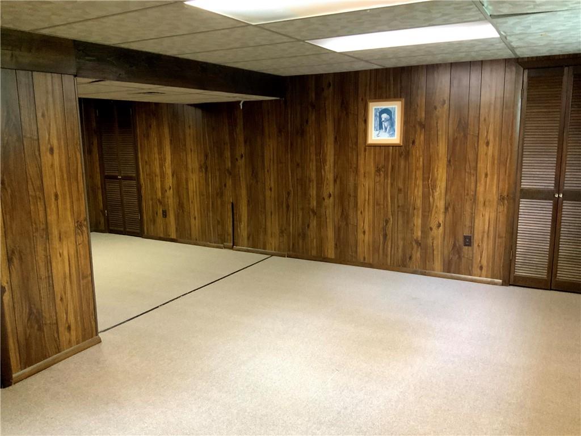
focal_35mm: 29
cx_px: 290
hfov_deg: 61.7
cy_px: 218
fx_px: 487
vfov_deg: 48.2
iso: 320
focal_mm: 3
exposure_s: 1/30
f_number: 1.8
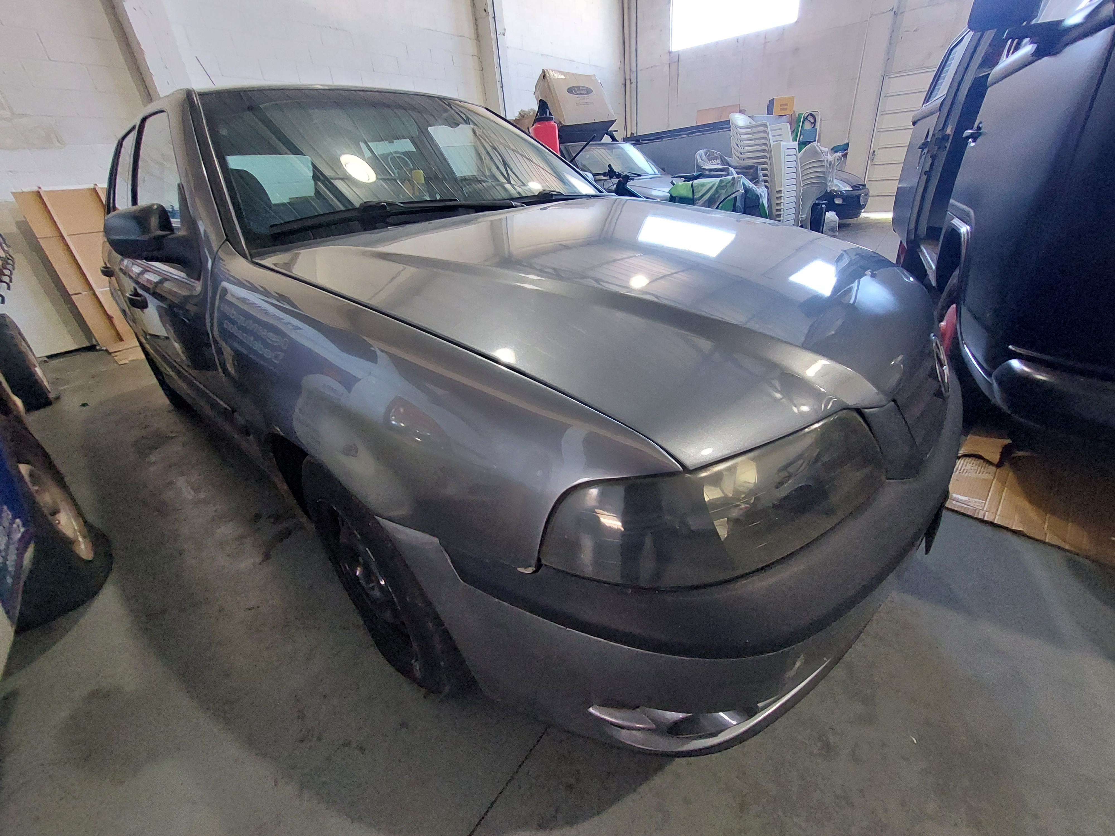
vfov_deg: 89.9
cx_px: 558
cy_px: 418
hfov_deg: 106.2
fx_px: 419
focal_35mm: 13
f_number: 2.2
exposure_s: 1/25
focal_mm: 1.74
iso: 640
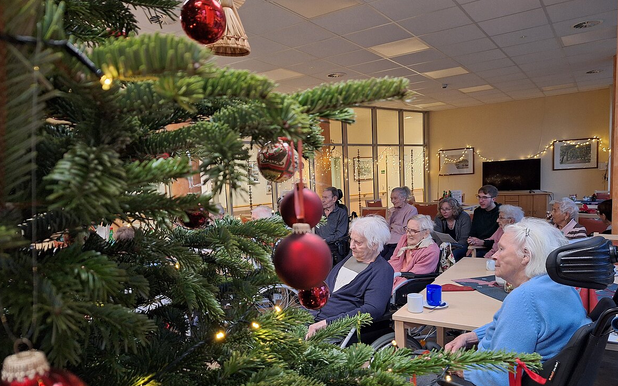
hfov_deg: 72.5
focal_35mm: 25
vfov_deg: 49.0
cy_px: 229
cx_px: 303
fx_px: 421
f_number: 1.8
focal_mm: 5.54
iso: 320
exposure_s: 1/25
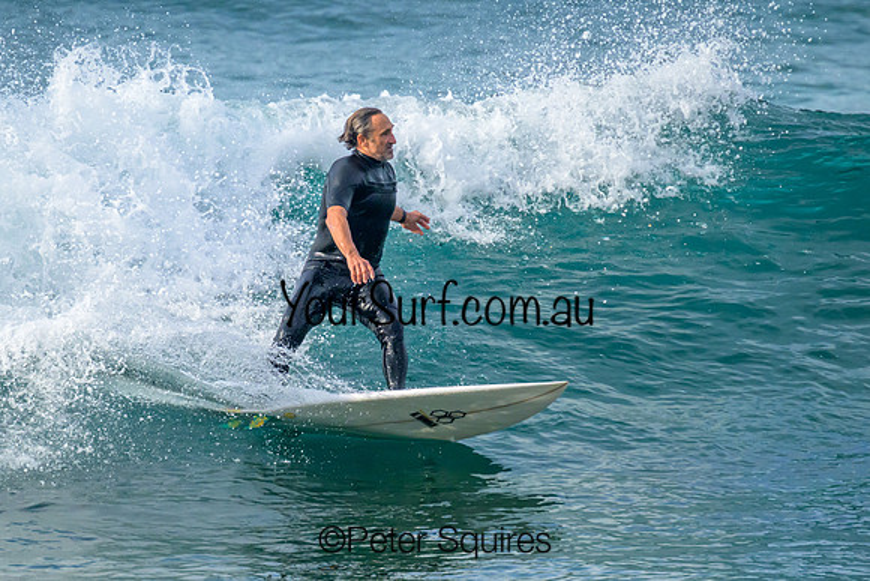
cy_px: 296
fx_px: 26563
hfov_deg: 1.9
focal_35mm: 1099
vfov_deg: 1.3
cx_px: 418
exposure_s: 1/2000
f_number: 11
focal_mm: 800
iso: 2000
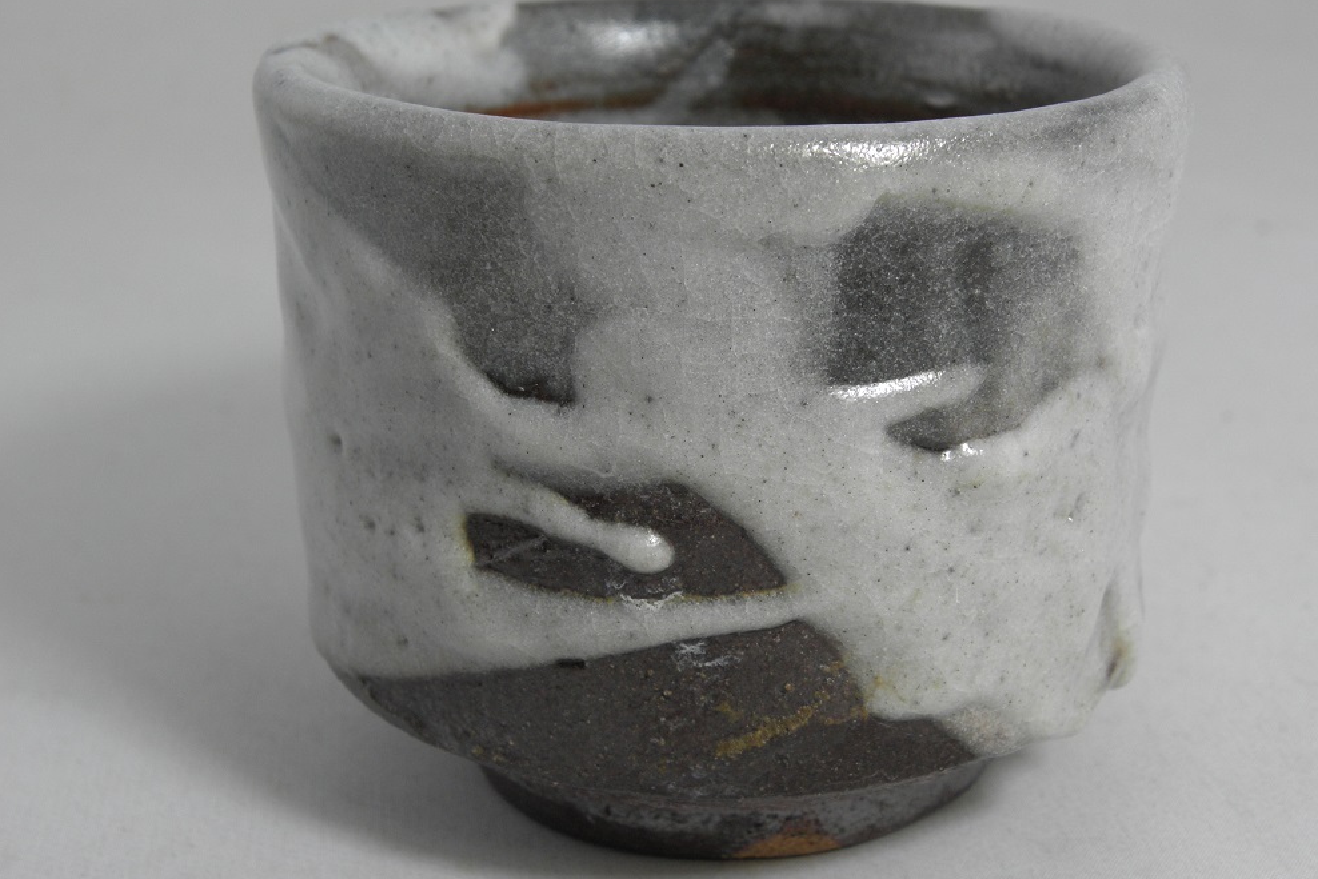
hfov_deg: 33.4
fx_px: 2197
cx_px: 663
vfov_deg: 22.6
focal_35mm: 60
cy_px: 400
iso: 125
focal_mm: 10.29
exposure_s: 1/50
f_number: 3.6
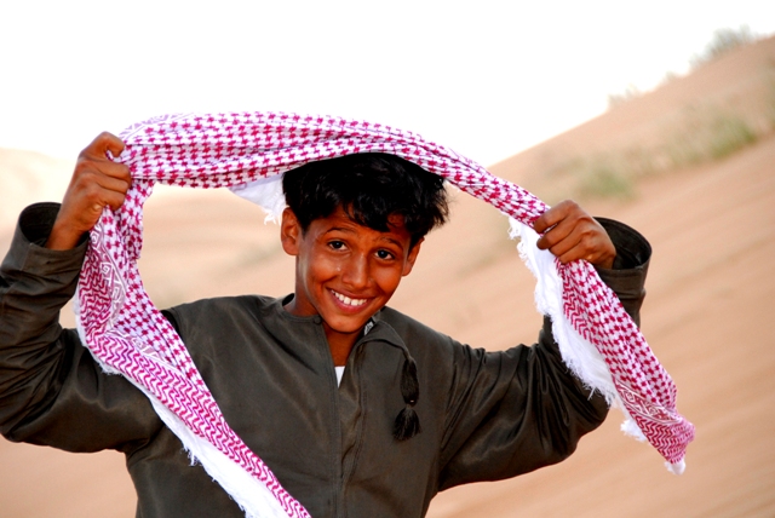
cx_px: 388
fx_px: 4202
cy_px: 259
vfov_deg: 7.1
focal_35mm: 195
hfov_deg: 10.5
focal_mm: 130
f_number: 5.6
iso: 1000
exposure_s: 1/640
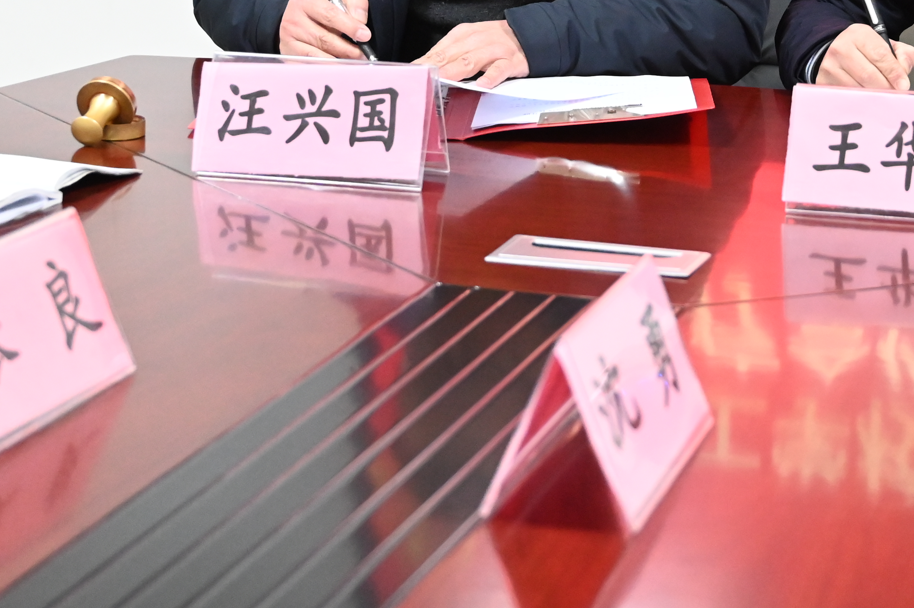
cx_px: 645
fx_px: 2512
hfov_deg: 20.5
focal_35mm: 99
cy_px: -56
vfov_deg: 13.5
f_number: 4
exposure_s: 1/100
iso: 5600
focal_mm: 39
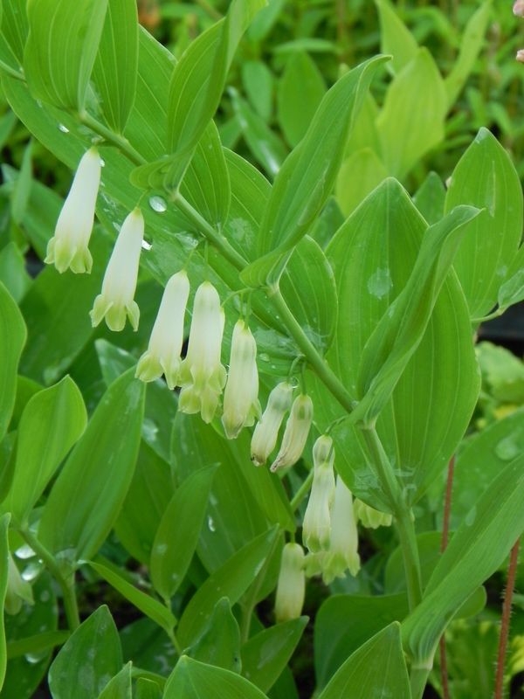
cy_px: 350
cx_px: 262
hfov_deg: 11.5
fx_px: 2604
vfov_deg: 15.3
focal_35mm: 129
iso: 160
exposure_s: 1/80
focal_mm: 23
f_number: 8
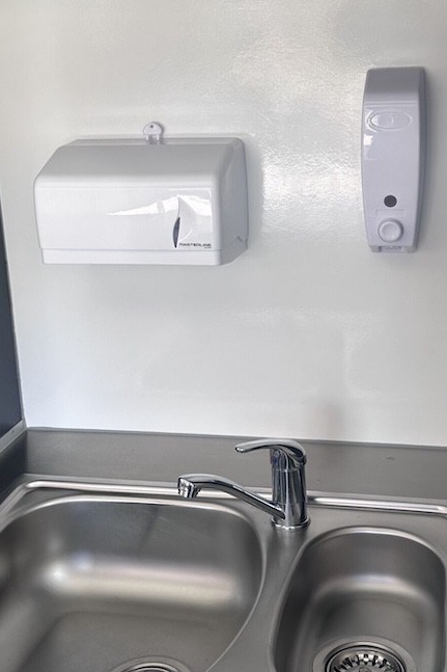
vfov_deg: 40.8
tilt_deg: -13.2
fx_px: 894
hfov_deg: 28.0
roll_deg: +1.0
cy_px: 246
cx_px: 264
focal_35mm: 48
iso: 64
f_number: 1.78
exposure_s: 1/203
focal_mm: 6.86
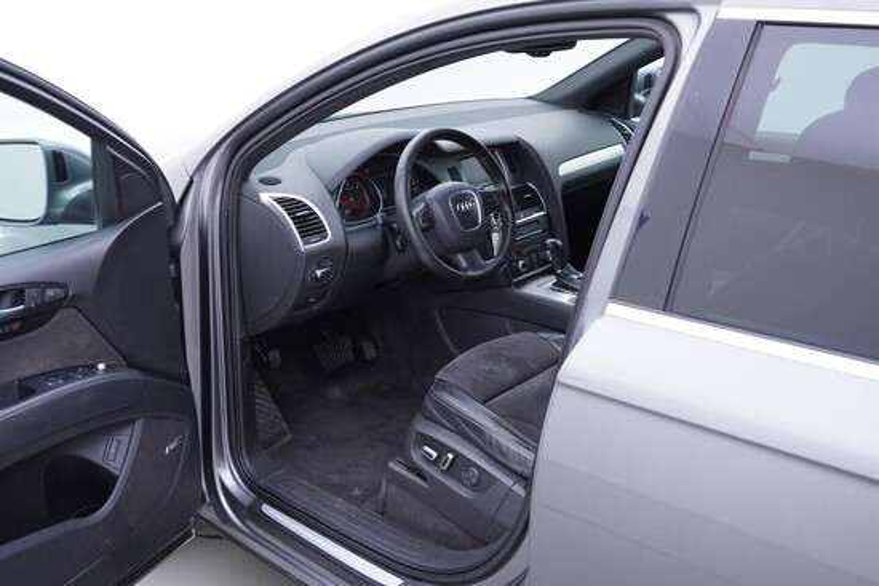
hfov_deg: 53.1
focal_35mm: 36
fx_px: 879
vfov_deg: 36.9
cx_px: 440
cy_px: 293
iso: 160
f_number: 2.8
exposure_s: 1/40
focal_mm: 24
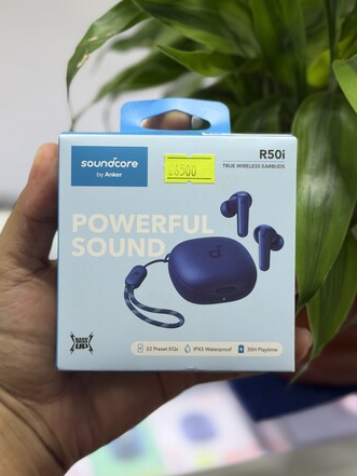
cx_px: 176
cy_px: 224
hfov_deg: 25.2
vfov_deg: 33.2
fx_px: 797
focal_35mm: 58
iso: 100
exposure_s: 1/100
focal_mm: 6.76
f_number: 1.78
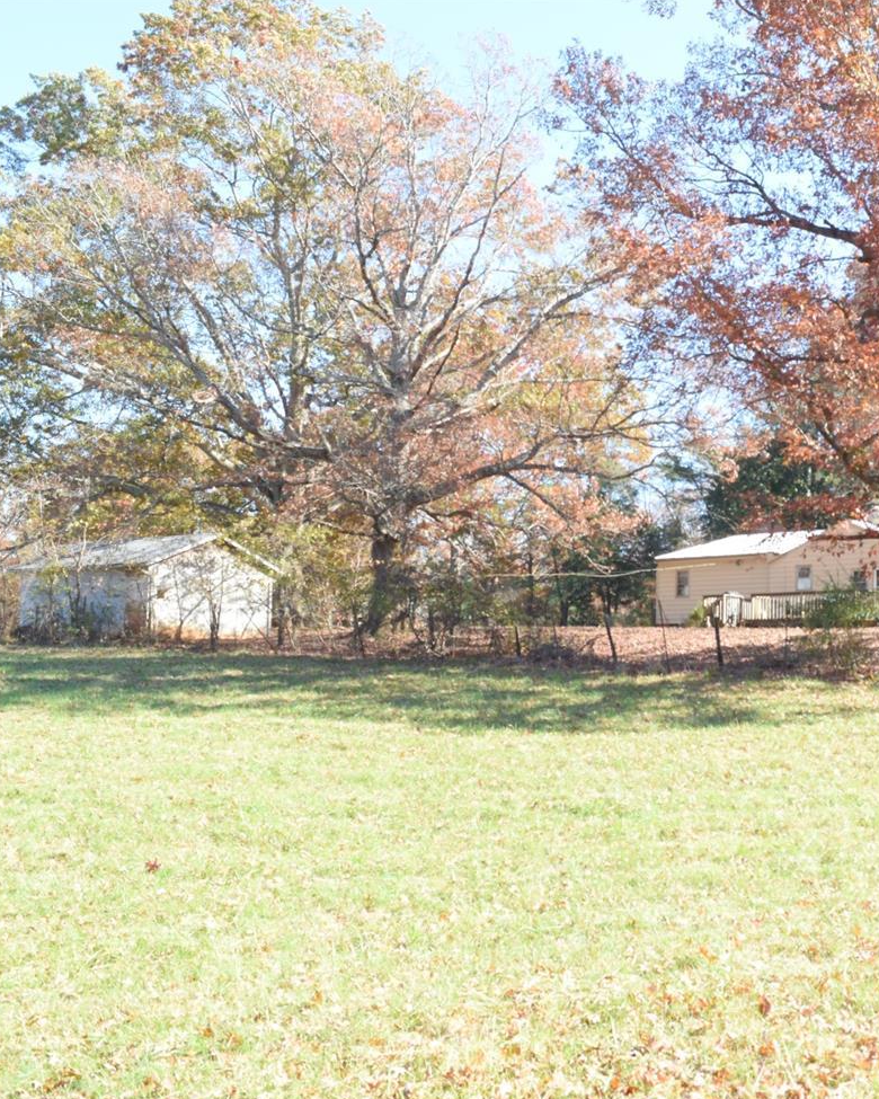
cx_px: 727
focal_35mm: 39
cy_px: 559
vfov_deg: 46.8
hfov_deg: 36.7
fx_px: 1268
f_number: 6.7
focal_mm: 18
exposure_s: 1/180
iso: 400
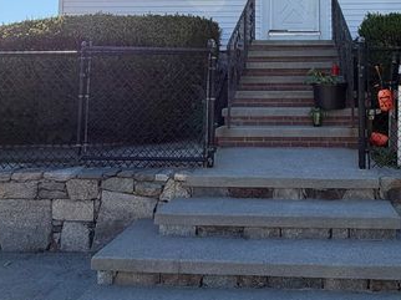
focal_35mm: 29
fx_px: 336
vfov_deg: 46.5
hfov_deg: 58.8
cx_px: 295
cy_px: 77
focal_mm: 2.22
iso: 40
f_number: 2.2
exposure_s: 1/644
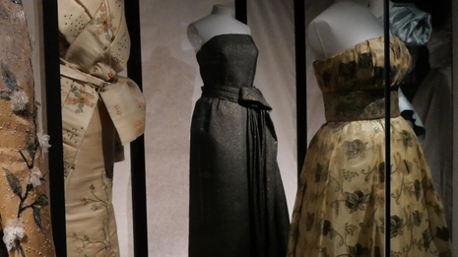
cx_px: 75
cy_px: 118
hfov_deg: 42.9
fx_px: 546
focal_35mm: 45
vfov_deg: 26.5
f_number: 3.5
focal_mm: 12
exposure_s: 1/25
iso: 3200
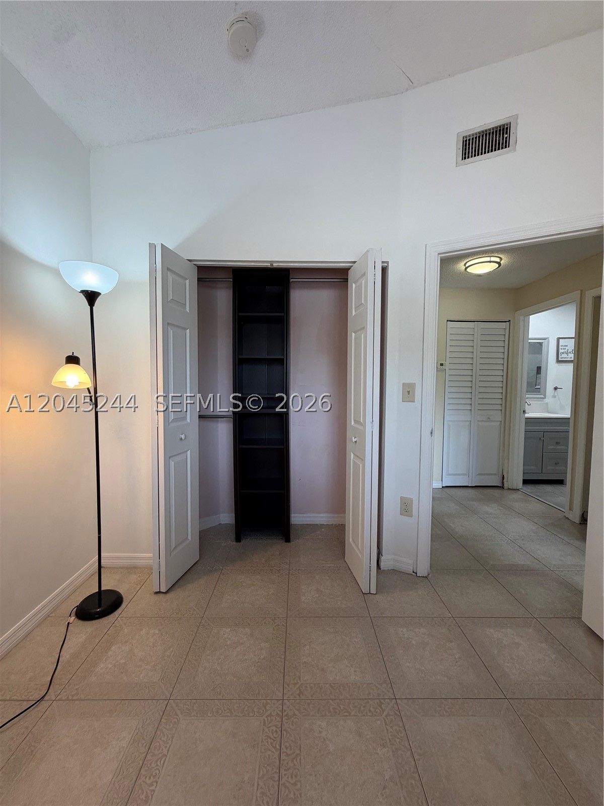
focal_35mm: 14
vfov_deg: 102.1
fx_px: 326
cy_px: 403
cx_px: 302
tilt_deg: -3.8
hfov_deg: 85.7
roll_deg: -0.7
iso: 200
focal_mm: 2.22
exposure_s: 1/120
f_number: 2.2
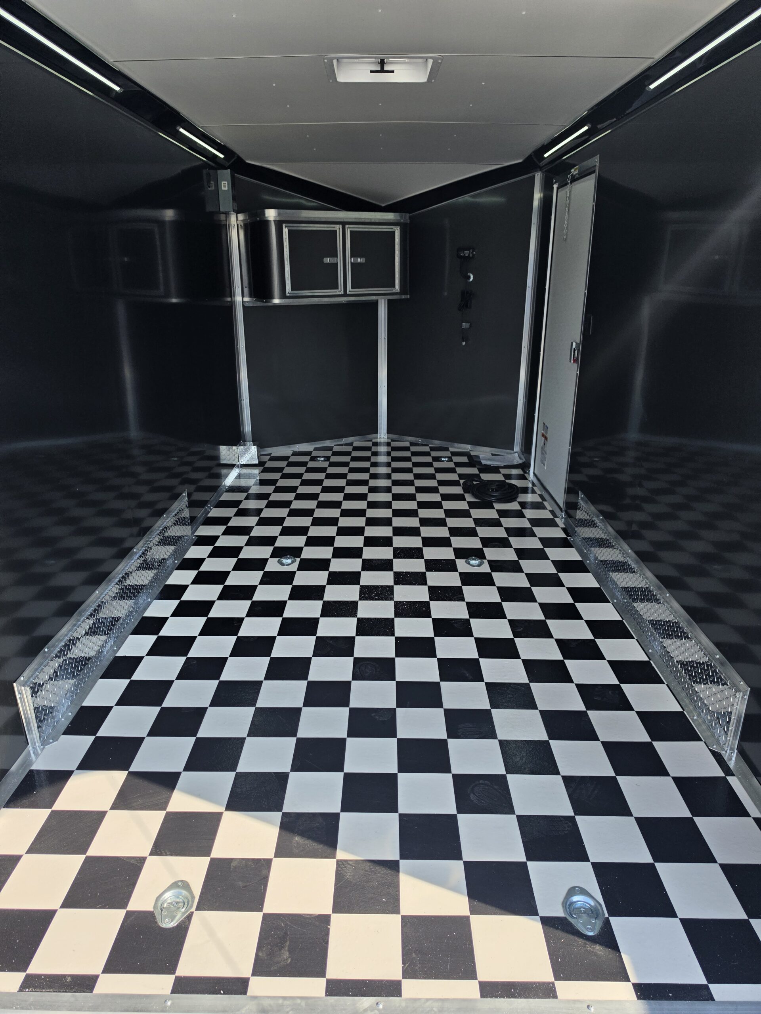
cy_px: 507
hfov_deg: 58.9
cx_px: 380
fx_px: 674
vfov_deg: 73.9
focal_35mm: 23
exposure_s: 1/4887
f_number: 1.4
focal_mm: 6.5
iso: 64
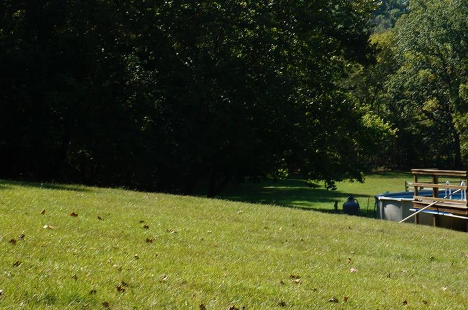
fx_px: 921
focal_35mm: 71
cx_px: 331
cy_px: 139
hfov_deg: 28.2
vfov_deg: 19.1
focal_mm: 26
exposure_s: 1/80
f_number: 13
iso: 100
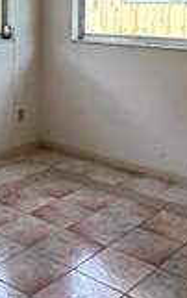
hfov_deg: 21.9
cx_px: 50
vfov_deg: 33.7
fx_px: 480
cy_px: 70
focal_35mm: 59
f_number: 2.2
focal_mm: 2.22
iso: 800
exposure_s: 1/60
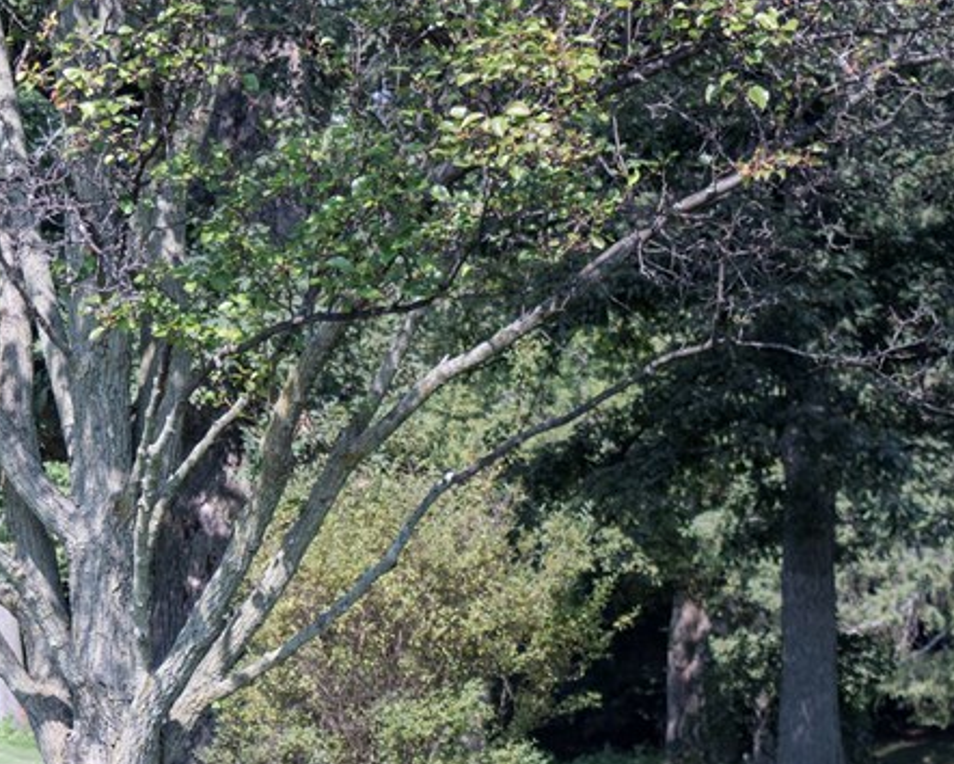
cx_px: -175
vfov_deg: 8.2
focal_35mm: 189
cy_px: 544
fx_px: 5339
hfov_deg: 10.1
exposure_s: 1/320
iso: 200
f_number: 5.6
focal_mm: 55
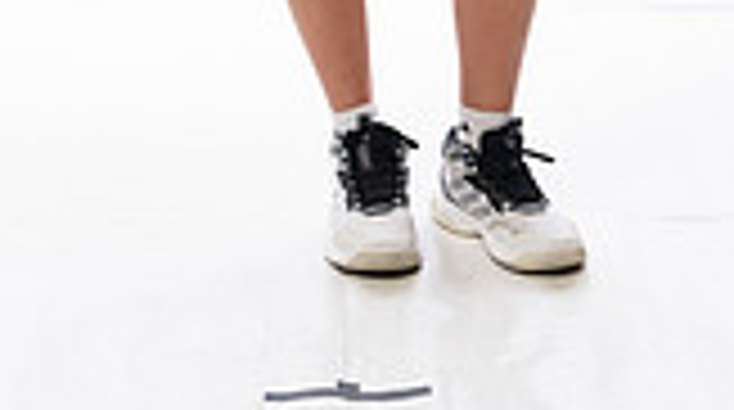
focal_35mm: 145
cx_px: 351
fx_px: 2817
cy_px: -541
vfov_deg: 7.8
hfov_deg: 14.8
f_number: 5.6
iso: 640
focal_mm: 50
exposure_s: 1/250
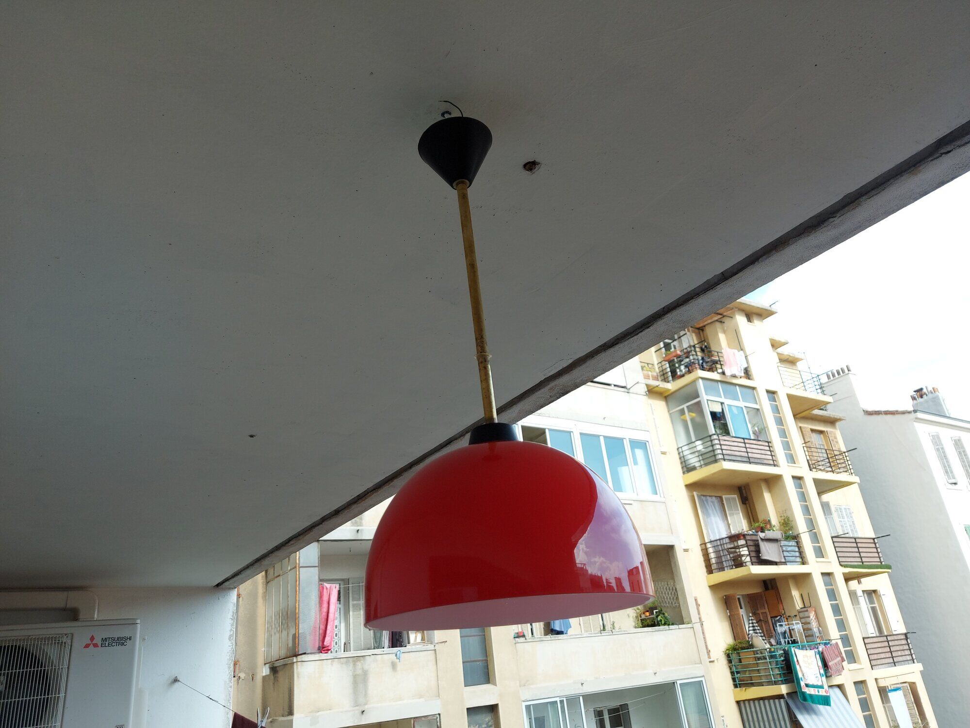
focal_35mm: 24
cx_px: 485
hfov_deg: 71.6
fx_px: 673
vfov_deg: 56.8
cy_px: 364
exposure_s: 1/280
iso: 32
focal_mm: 5.23
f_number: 1.8
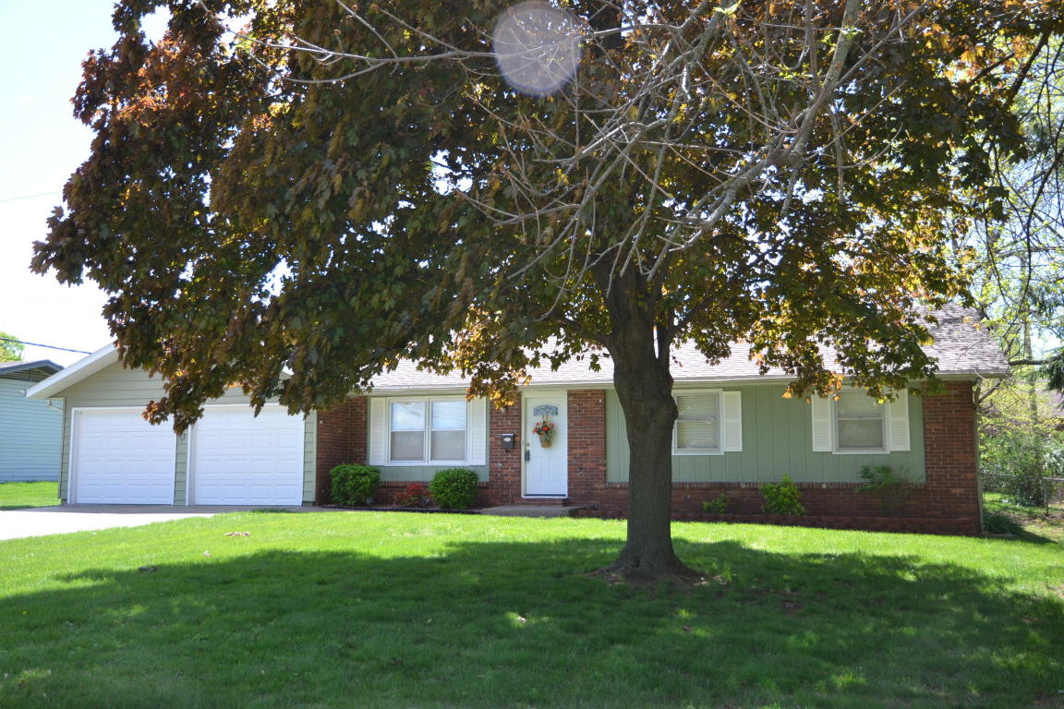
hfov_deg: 57.2
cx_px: 532
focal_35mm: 33
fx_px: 975
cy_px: 354
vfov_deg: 40.0
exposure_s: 1/125
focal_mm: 22
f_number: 3.8
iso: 100
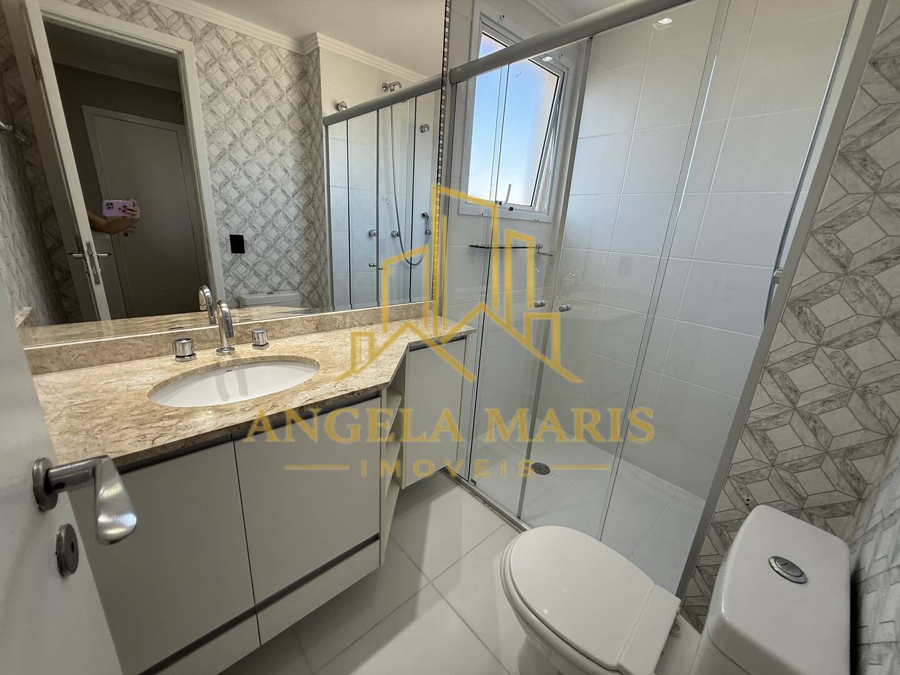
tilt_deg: -21.8
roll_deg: -3.4
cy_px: 338
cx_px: 450
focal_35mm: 14
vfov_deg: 85.7
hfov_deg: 102.1
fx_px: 364
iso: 50
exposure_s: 1/99
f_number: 2.2
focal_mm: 2.22
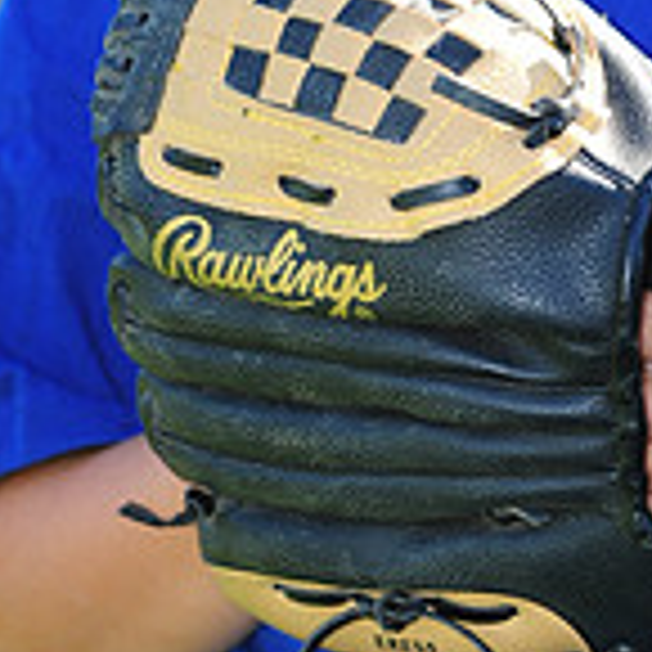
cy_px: -189
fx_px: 14469
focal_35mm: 679
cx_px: 648
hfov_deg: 2.6
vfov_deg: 2.6
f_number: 4.5
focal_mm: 200
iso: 200
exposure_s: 1/320
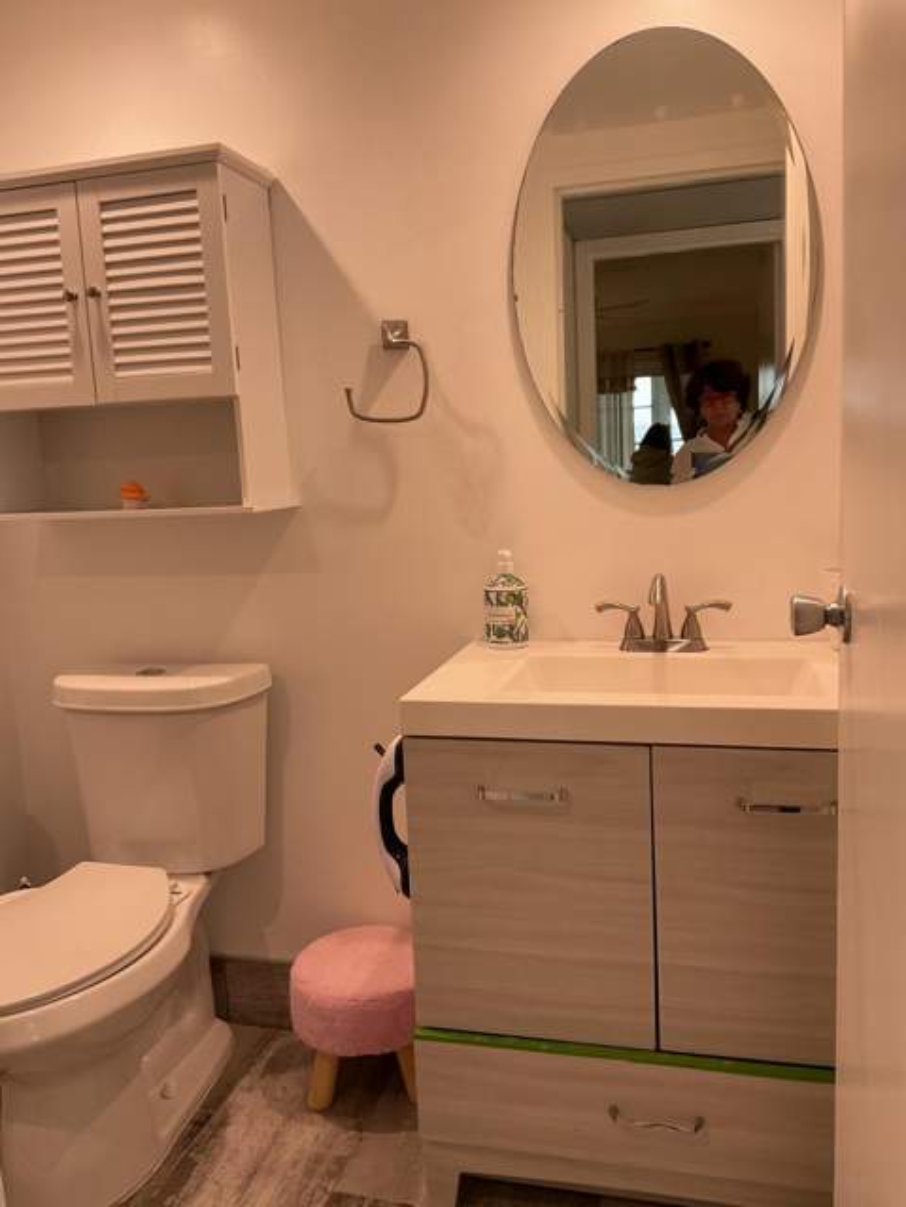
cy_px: 604
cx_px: 453
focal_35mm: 29
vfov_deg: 61.7
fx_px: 1012
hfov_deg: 48.2
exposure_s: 1/60
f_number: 1.8
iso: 40
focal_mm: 3
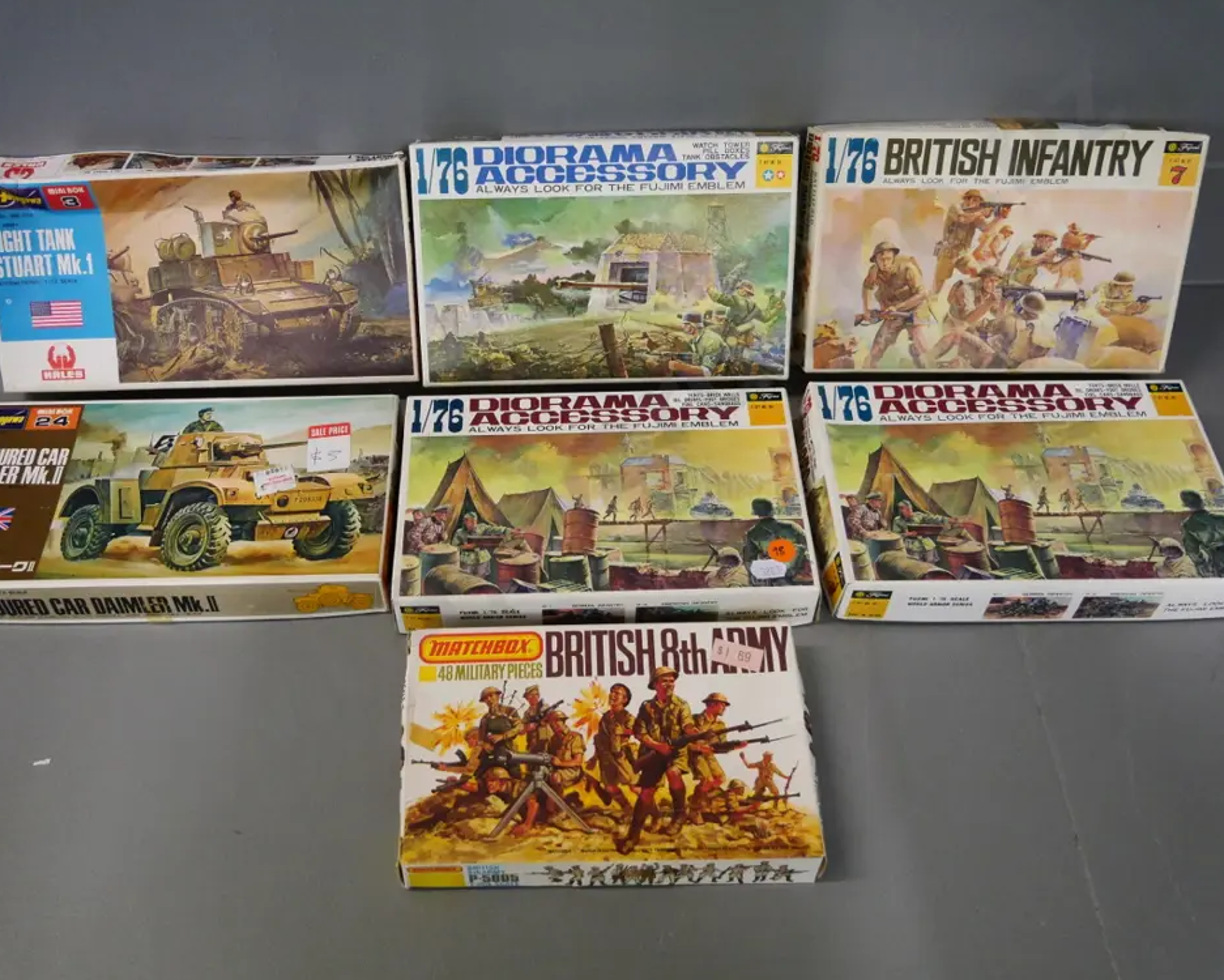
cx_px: 572
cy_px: 489
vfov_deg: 45.8
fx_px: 1159
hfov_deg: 55.6
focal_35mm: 32
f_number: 3.7
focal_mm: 15
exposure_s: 1/250
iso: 3200
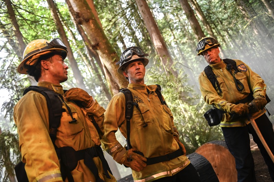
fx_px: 243
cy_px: 91
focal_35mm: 32
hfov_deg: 58.8
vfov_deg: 41.0
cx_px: 137
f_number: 2.8
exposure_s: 1/320
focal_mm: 32
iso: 800
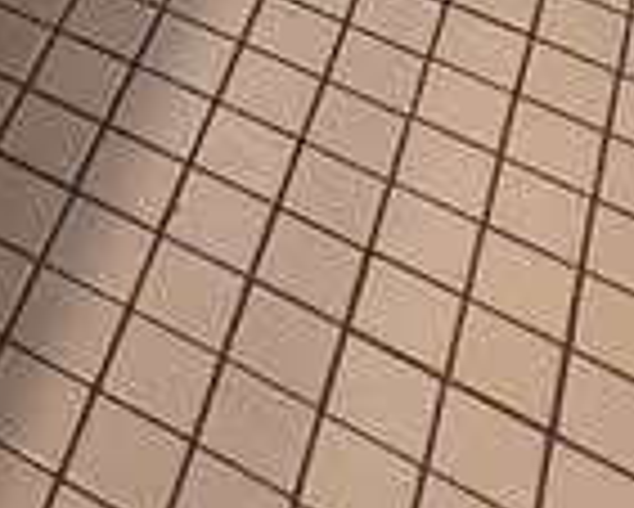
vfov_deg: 8.0
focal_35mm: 97
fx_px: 1821
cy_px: -1582
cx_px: -274
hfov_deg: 17.9
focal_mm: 2.2
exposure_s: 1/60
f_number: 2.2
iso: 250
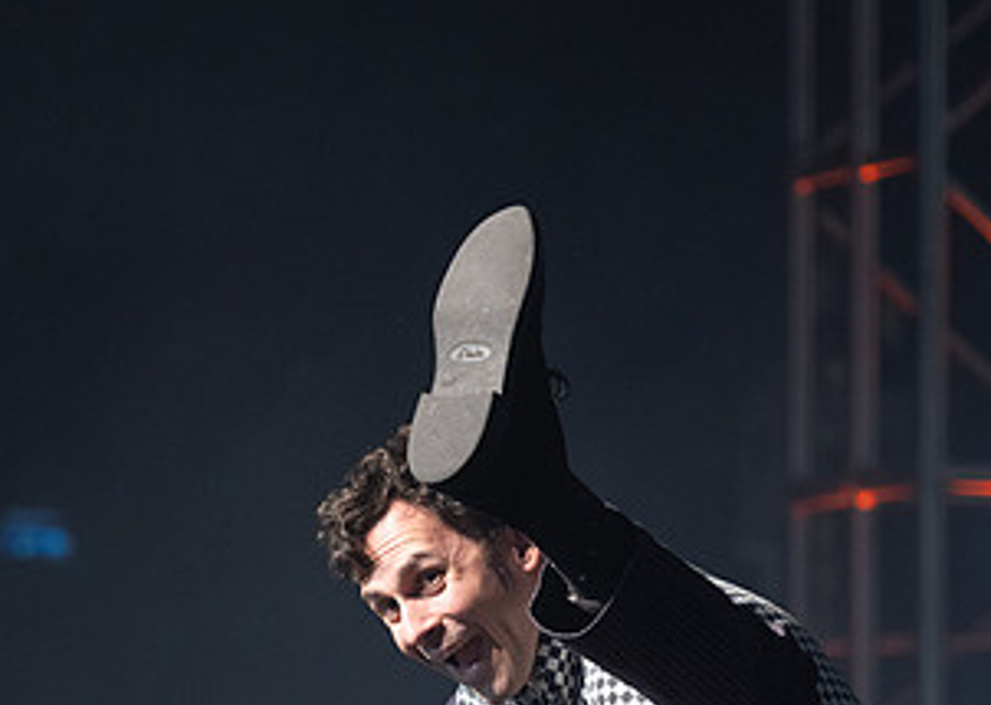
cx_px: 596
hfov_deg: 6.3
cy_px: 644
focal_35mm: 319
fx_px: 8968
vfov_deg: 4.5
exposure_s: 1/400
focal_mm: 145
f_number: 2.8
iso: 800
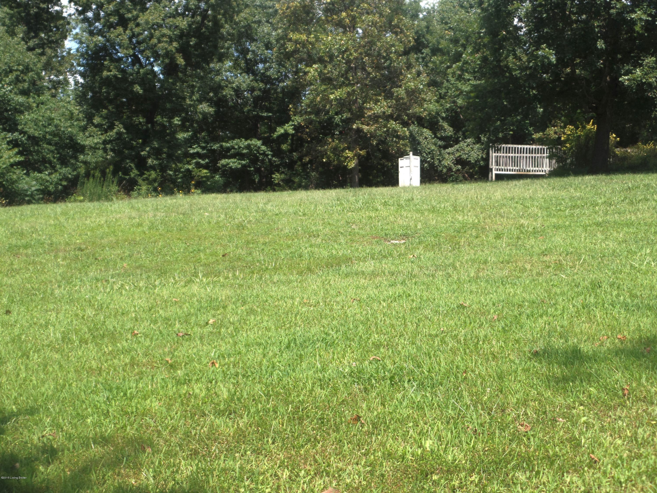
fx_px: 987
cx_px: 328
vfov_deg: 28.0
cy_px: 246
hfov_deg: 36.8
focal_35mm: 52
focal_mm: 9.2
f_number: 3.4
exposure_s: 1/1000
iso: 80
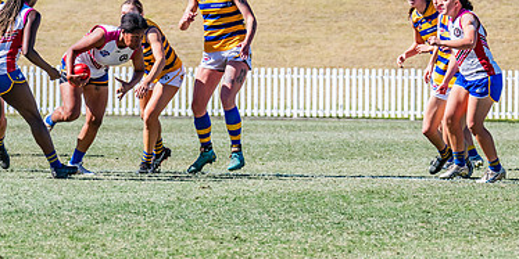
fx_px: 6879
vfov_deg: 2.2
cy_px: 79
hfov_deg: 4.3
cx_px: 152
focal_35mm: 513
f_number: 10
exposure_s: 1/1600
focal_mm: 290
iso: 800
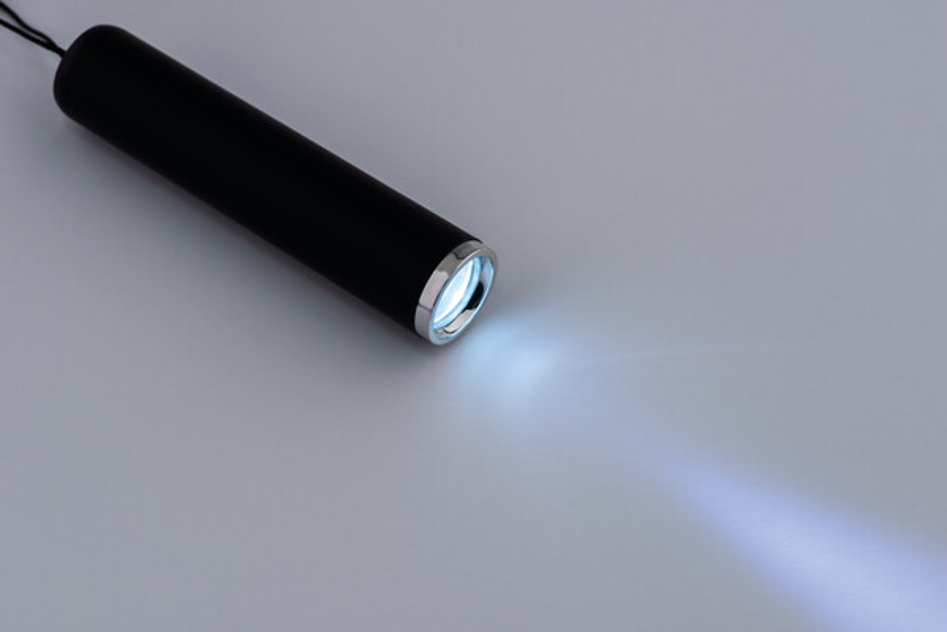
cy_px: 316
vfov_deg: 13.1
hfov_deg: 19.4
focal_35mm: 105
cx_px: 474
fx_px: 2763
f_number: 22
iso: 100
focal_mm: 105
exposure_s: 1/2
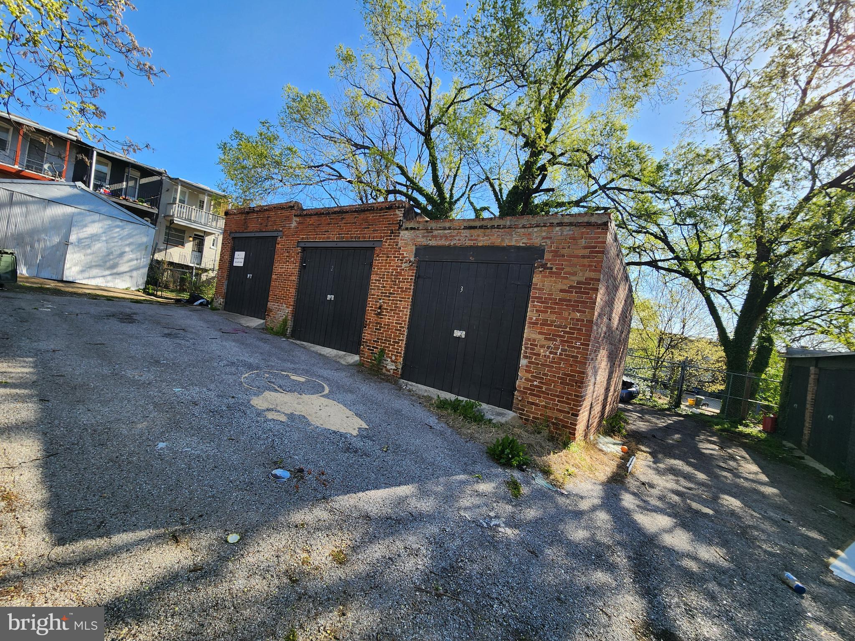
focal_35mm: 13
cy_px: 320
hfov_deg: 106.2
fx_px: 321
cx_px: 428
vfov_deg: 89.9
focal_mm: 2.2
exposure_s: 1/686
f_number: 2.2
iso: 50
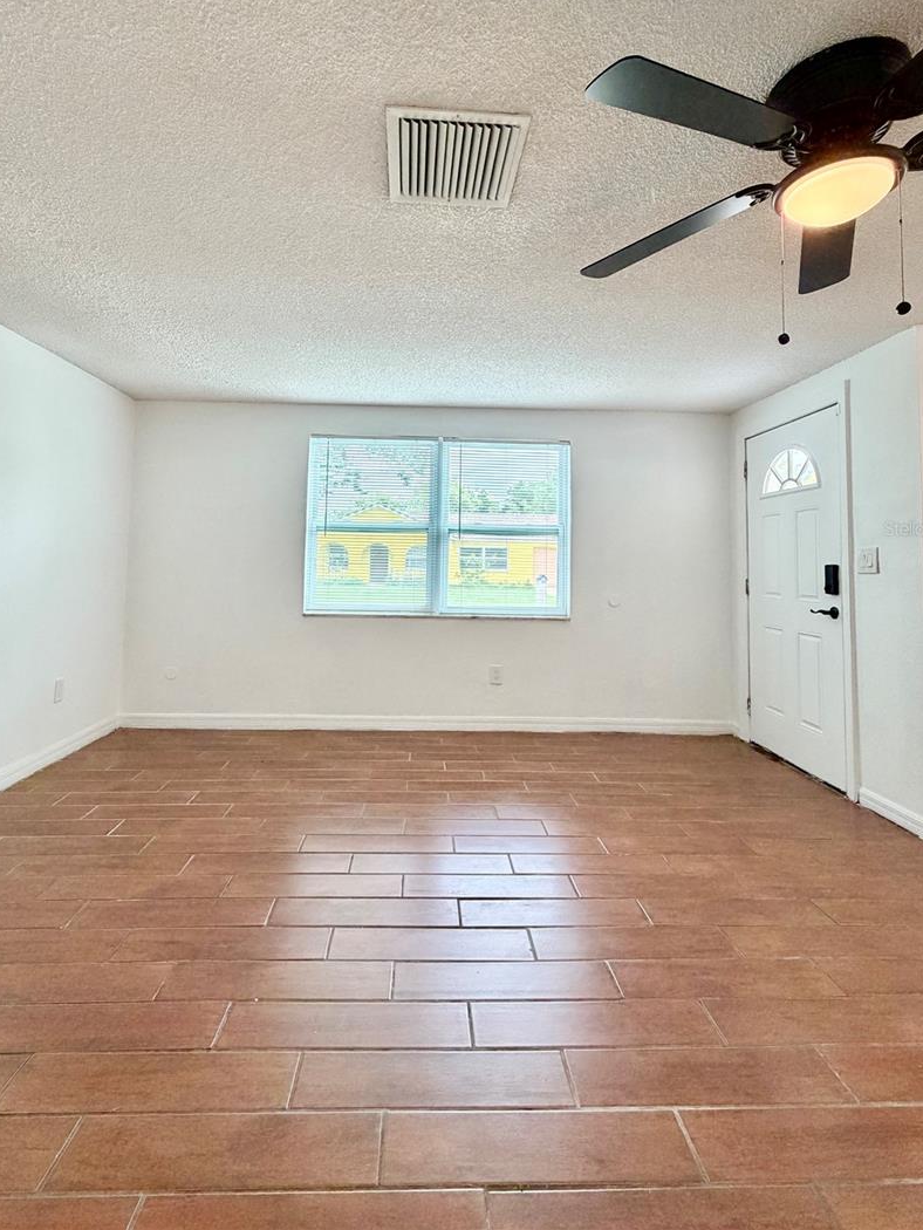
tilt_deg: +3.7
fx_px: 569
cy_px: 528
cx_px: 440
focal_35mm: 16
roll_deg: -0.1
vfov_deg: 93.9
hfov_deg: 78.1
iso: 320
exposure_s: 1/120
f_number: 2.2
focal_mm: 2.22
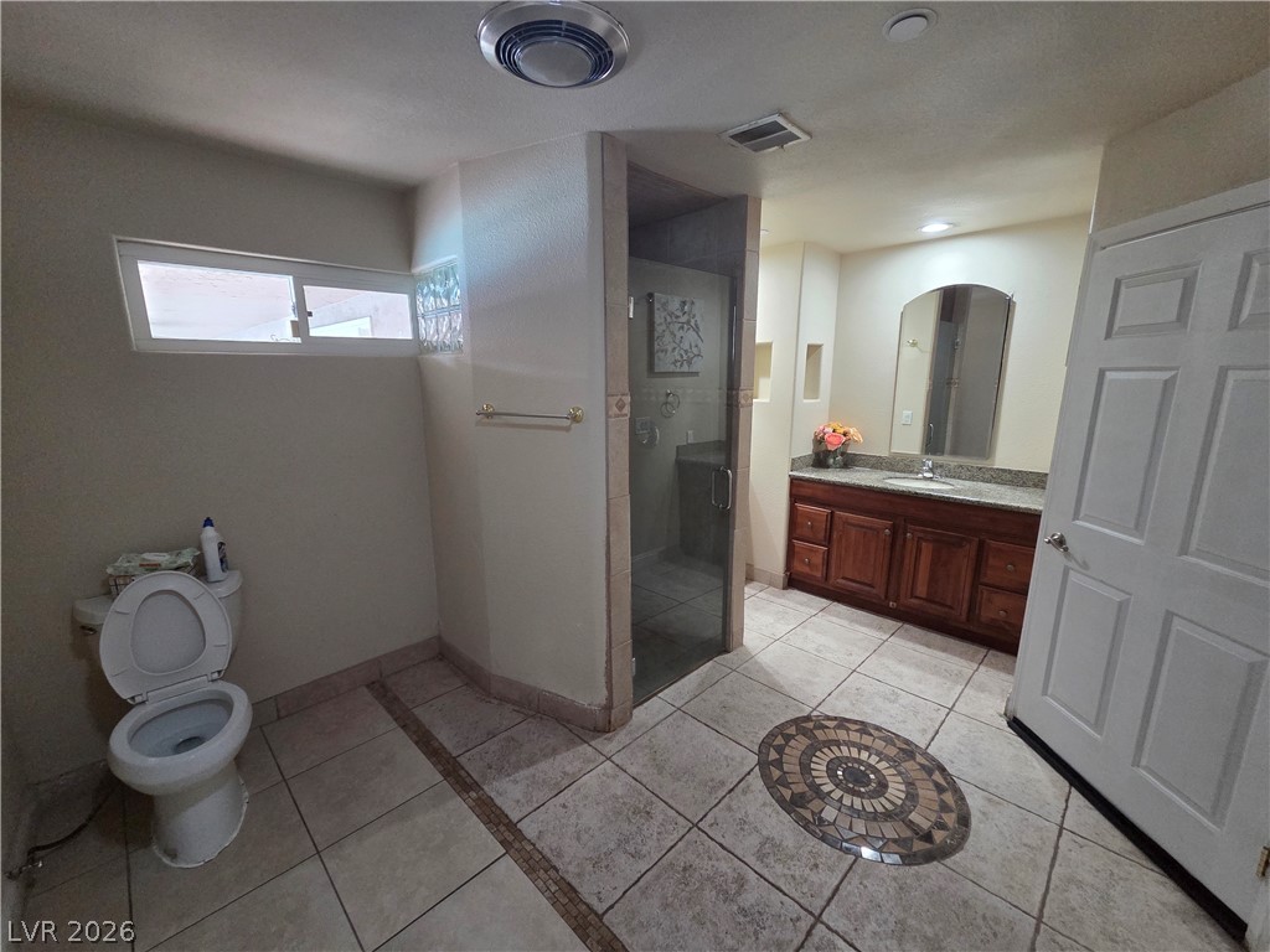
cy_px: 476
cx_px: 635
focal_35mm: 13
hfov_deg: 106.2
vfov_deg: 89.9
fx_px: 477
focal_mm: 2.2
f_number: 2.2
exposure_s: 1/60
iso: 640
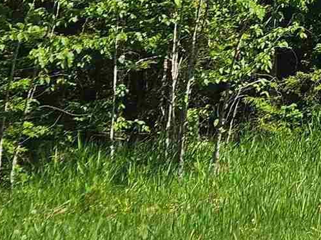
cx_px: 632
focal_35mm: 142
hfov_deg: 12.4
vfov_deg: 10.2
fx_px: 1316
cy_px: -85
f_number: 1.8
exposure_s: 1/1000
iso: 12
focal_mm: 6.4
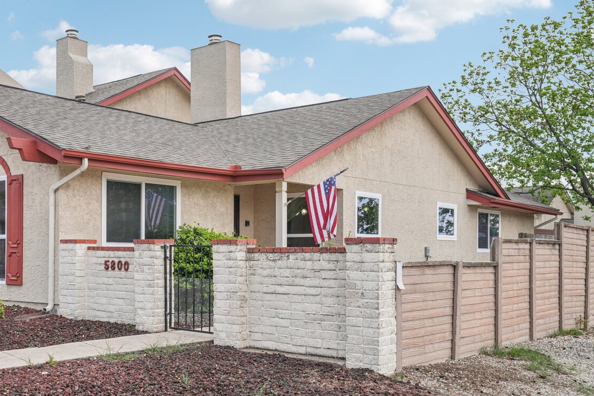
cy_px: 232
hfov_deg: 45.4
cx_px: 182
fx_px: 693
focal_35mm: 42
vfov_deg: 31.8
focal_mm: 29
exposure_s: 1/500
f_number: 8
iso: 200
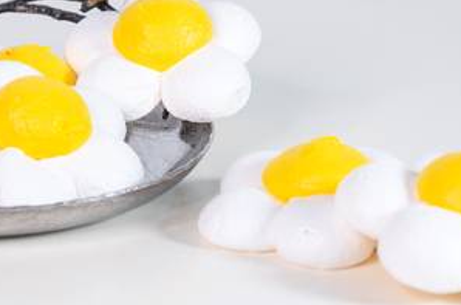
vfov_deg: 7.5
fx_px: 2312
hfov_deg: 11.4
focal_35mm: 181
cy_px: 23
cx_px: 117
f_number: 5
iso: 250
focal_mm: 67
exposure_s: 1/50
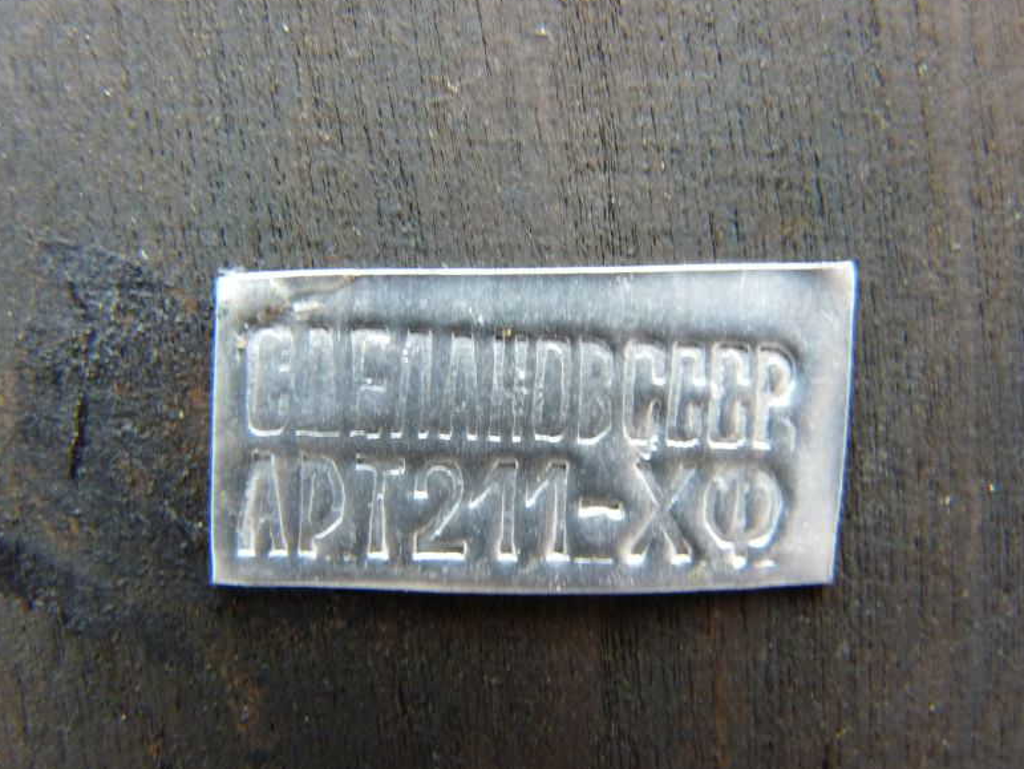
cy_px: 379
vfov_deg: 49.8
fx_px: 829
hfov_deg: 63.4
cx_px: 525
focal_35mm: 28
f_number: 2.8
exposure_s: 1/15
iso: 400
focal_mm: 4.8
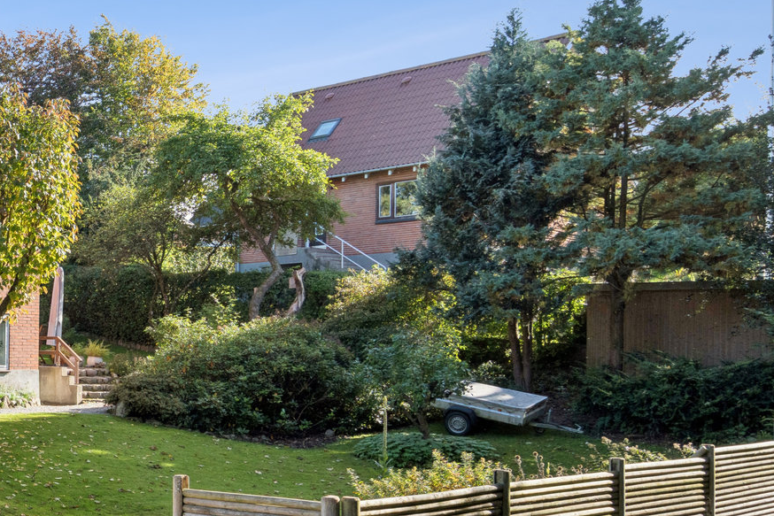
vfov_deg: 27.0
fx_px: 1054
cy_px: 410
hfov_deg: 35.1
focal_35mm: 49
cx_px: -62
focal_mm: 21
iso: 800
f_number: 7.1
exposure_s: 1/640
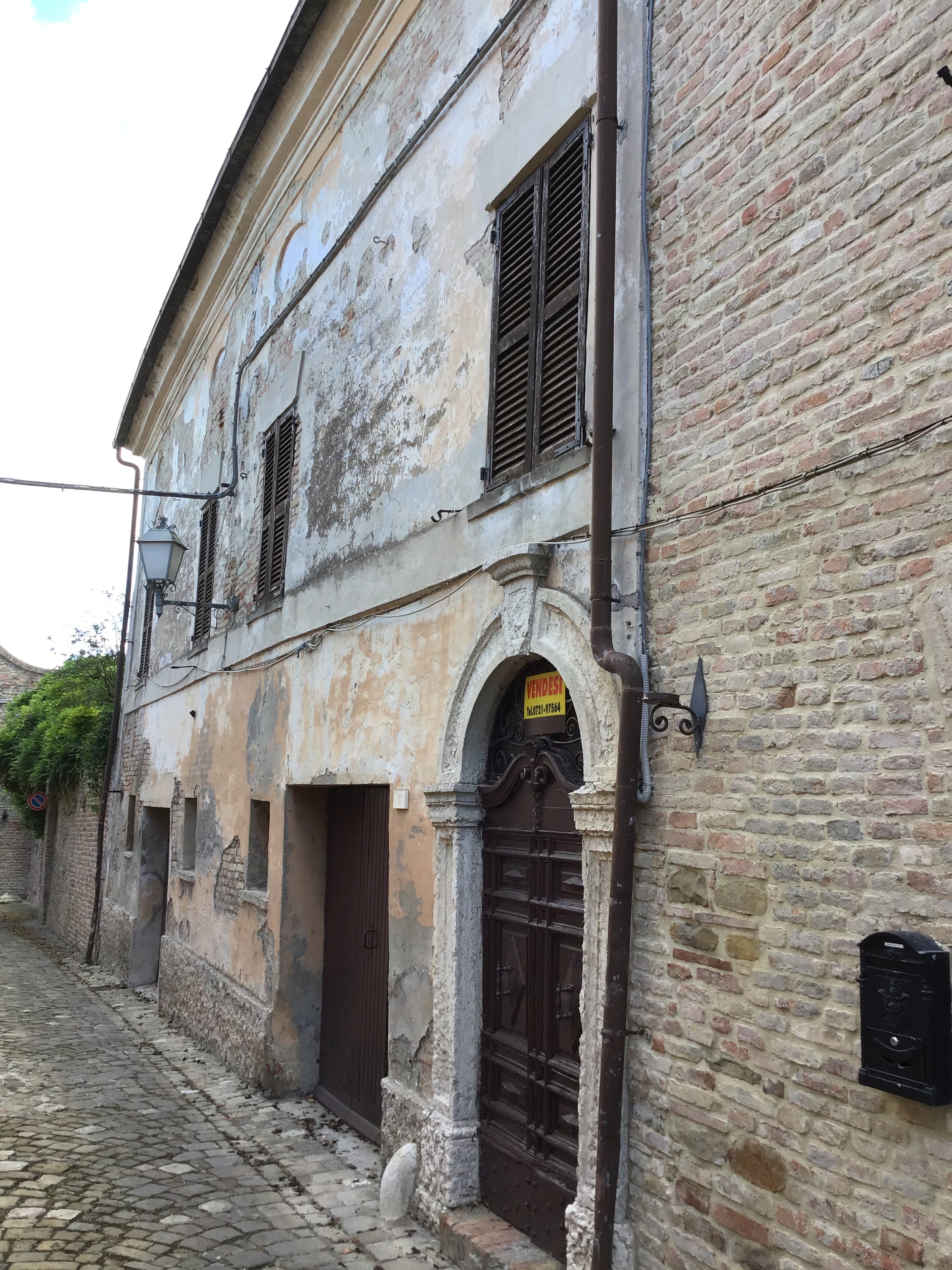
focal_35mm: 31
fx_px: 1137
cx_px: 476
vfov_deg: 58.4
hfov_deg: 45.4
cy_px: 635
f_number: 2.4
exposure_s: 1/149
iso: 25
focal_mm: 3.3
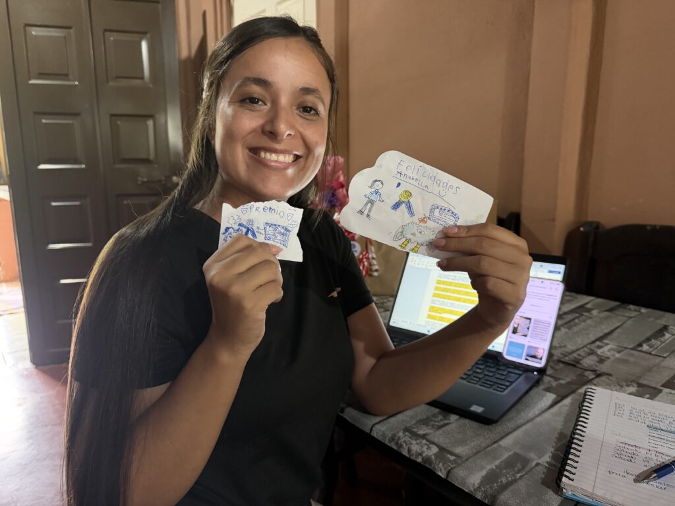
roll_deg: +0.4
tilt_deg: -10.3
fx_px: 468
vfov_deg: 56.8
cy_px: 253
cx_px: 338
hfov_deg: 71.6
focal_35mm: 24
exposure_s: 1/30
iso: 800
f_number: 1.78
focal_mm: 6.76
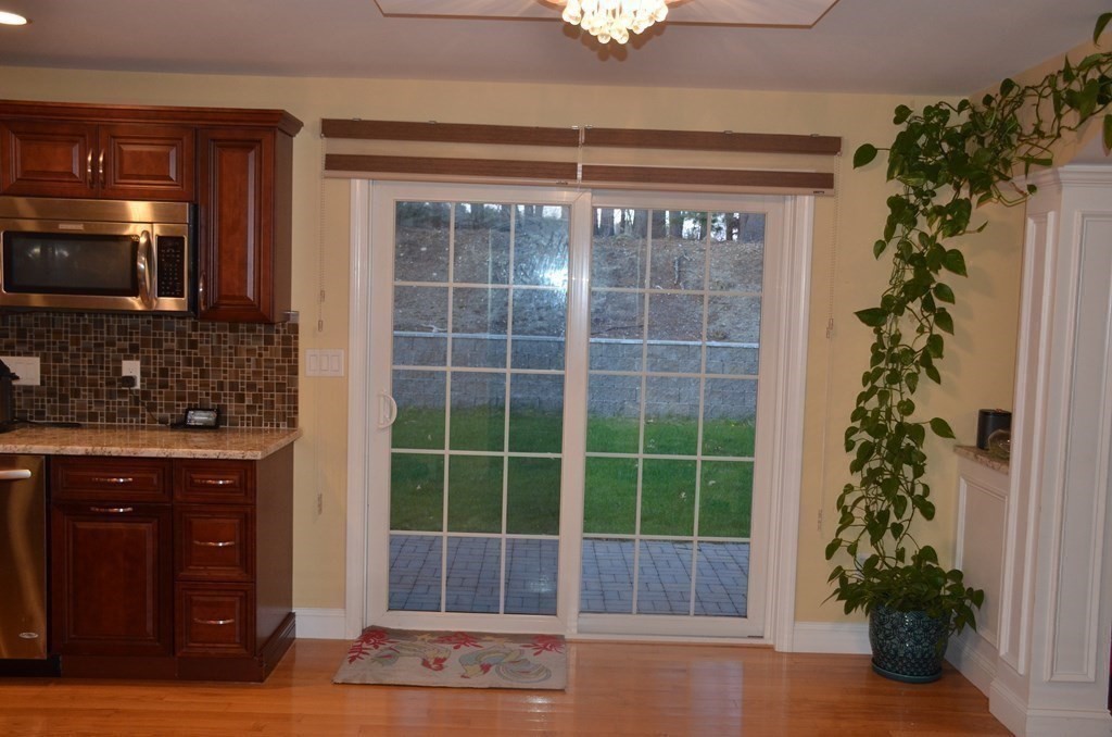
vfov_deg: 38.2
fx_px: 1063
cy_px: 368
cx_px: 556
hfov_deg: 55.2
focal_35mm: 34
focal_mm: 23
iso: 800
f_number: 5
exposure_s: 1/60
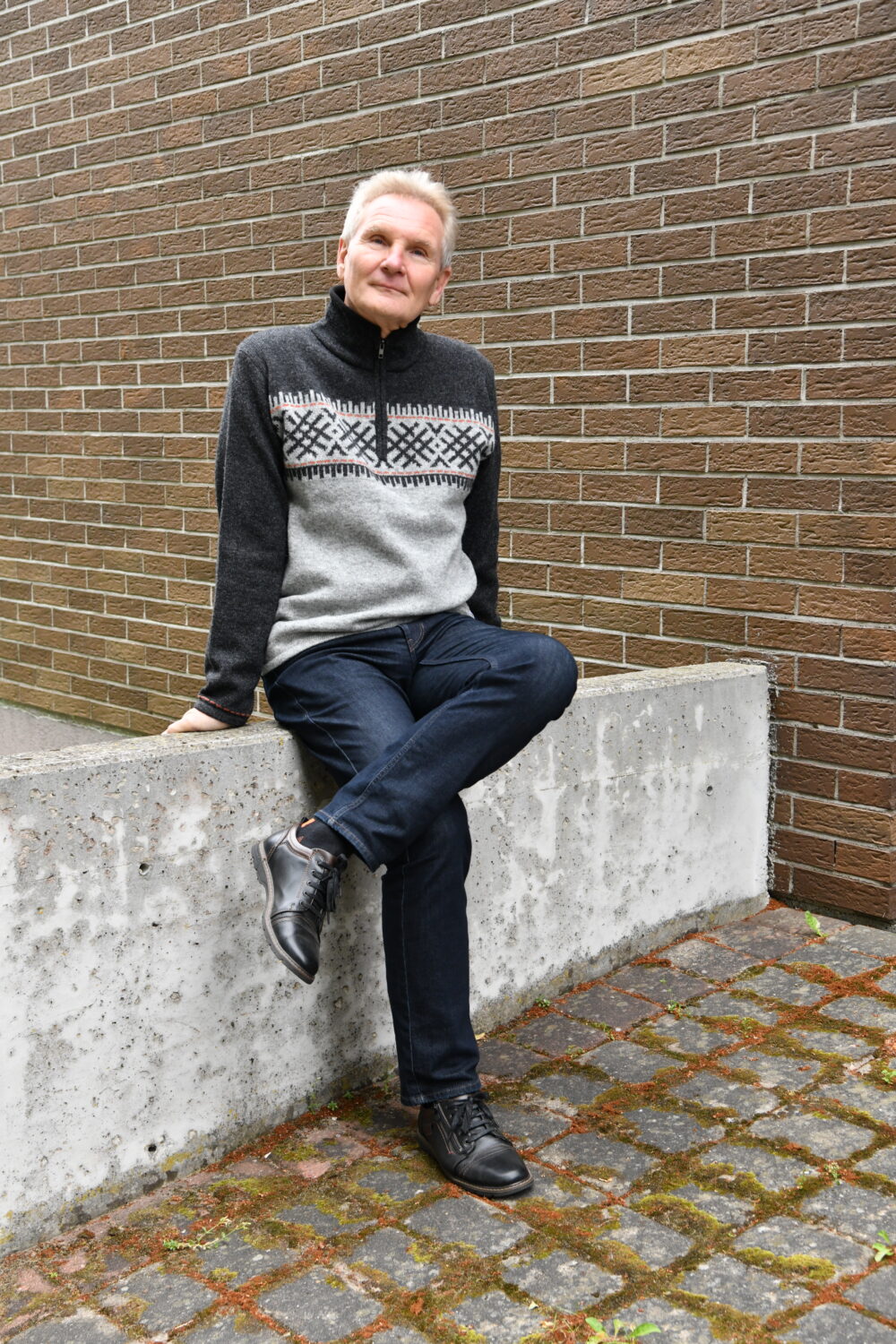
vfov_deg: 38.2
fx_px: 1941
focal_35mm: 52
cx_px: 448
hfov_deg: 26.0
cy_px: 672
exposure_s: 1/180
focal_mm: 52
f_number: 6.7
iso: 1600
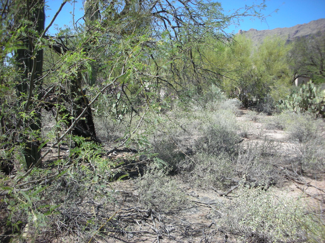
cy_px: 122
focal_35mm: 35
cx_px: 162
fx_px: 329
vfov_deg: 40.7
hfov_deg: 52.6
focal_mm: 5.8
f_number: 8.5
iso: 50
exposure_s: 1/60.7
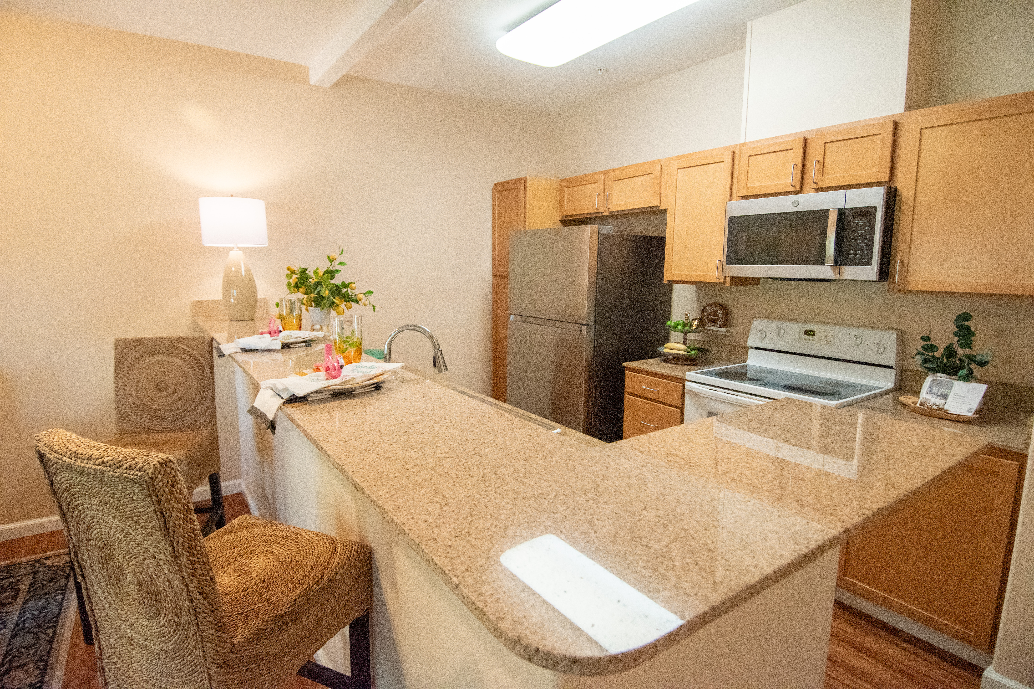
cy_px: 344
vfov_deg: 67.4
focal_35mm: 18
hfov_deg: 90.0
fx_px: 517
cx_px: 517
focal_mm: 12
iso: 2800
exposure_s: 1/500
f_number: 4
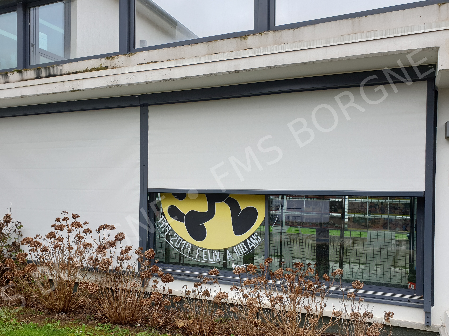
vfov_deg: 45.3
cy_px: 195
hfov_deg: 58.1
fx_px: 402
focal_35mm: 31
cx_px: 193
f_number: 2.4
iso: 50
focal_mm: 4.3
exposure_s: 1/354
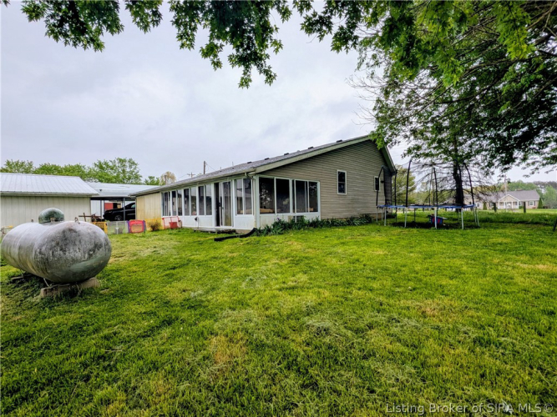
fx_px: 257
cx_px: 278
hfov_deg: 94.5
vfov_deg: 78.1
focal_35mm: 16
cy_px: 208
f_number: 2.2
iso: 46
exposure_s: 1/348
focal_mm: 2.22
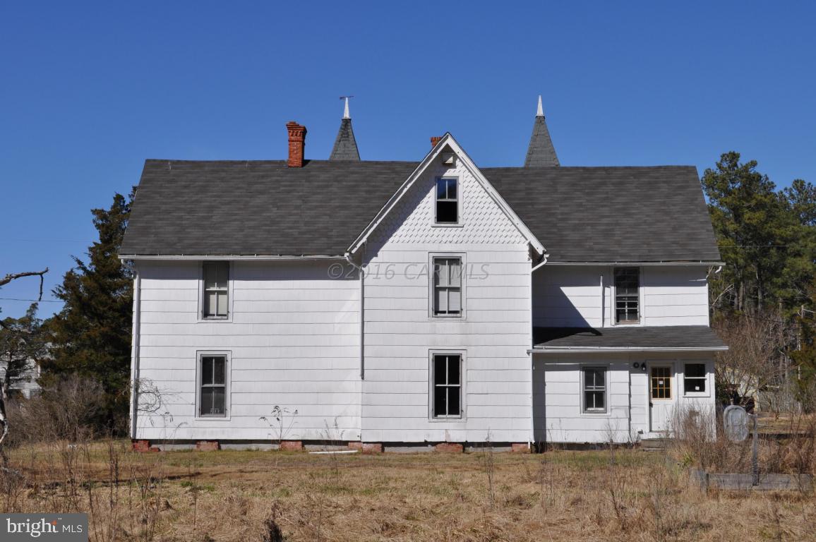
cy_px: 271
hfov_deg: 38.9
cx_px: 408
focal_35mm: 51
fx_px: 1155
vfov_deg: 26.4
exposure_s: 1/640
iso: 200
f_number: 13
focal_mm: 34
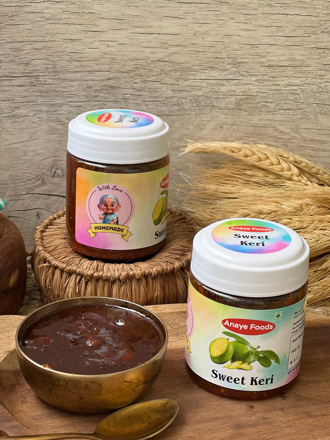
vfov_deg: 25.3
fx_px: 979
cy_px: 220
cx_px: 165
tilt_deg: -24.5
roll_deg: -0.6
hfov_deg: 19.1
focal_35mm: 77
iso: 40
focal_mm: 9
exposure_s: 1/121
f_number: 2.8
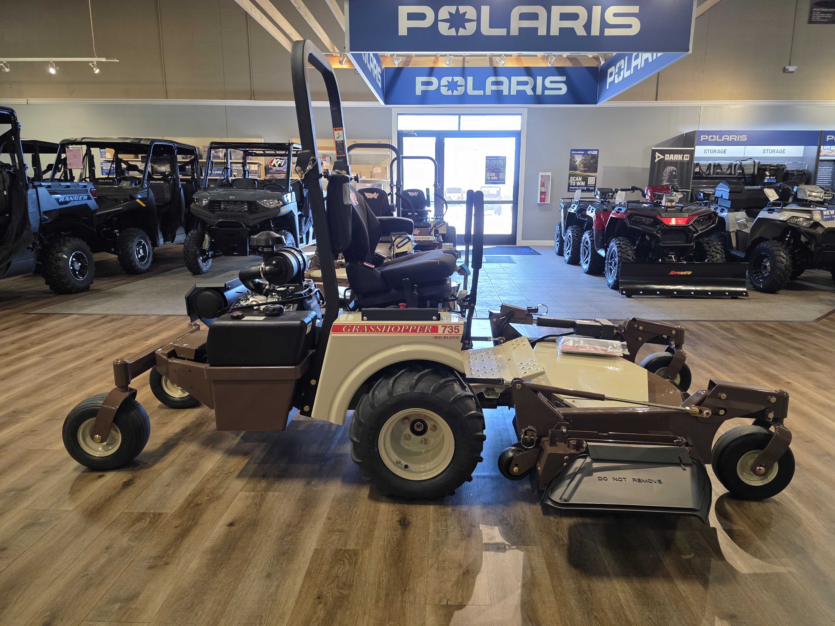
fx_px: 555
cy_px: 313
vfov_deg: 58.9
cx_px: 418
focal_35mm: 23
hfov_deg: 73.9
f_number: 1.7
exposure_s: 1/120
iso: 400
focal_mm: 6.3
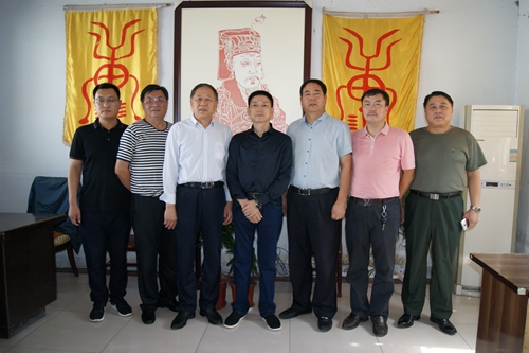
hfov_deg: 67.4
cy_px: 176
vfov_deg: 47.9
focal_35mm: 27
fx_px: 397
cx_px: 264
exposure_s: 1/80
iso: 320
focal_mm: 18
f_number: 5.6
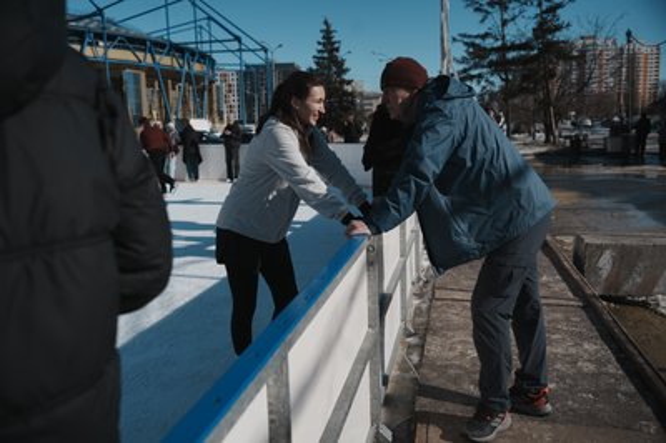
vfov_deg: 39.9
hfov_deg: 57.3
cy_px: 222
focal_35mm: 33
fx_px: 610
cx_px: 333
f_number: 3.5
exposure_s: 1/3200
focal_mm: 33
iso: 50
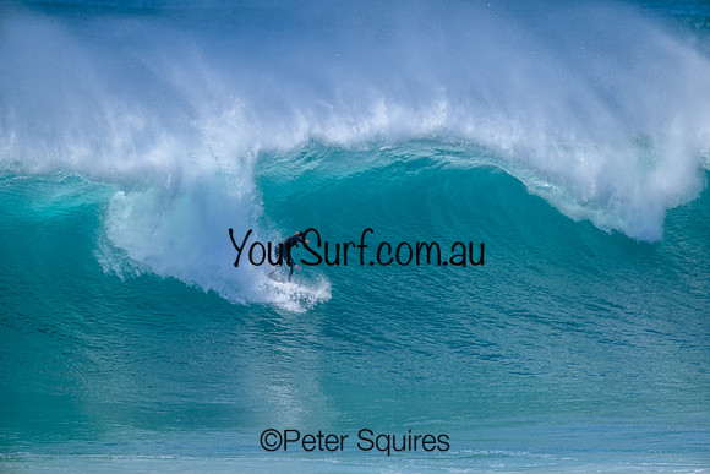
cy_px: 237
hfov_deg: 3.7
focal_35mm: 560
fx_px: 11047
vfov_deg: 2.5
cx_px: 355
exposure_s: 1/1600
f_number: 8
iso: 450
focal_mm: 560
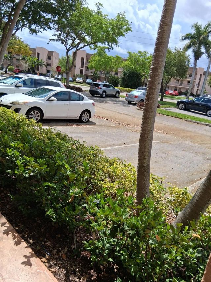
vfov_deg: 67.3
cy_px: 141
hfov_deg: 53.1
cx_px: 106
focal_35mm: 26
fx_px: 211
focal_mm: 3.98
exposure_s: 1/1046
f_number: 1.8
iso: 25
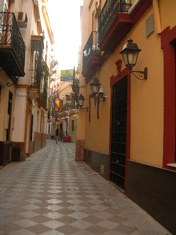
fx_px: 258
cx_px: 88
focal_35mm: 38
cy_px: 118
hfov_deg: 37.7
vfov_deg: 49.0
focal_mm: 5.8
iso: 50
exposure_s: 1/55.3
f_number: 2.8
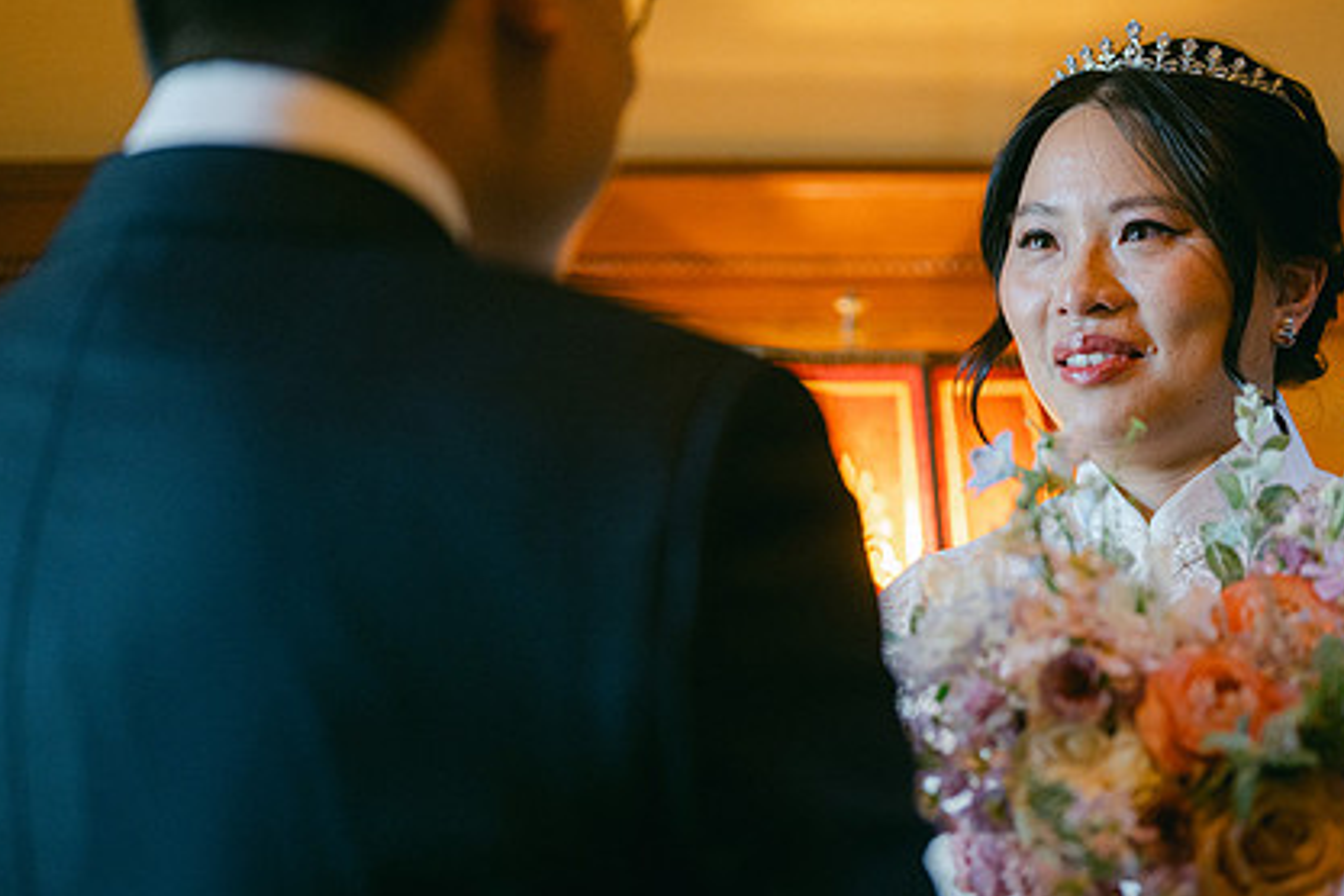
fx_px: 2650
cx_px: 883
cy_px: 437
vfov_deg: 19.2
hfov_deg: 28.3
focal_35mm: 71
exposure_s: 1/125
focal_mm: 50
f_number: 1.8
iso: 900
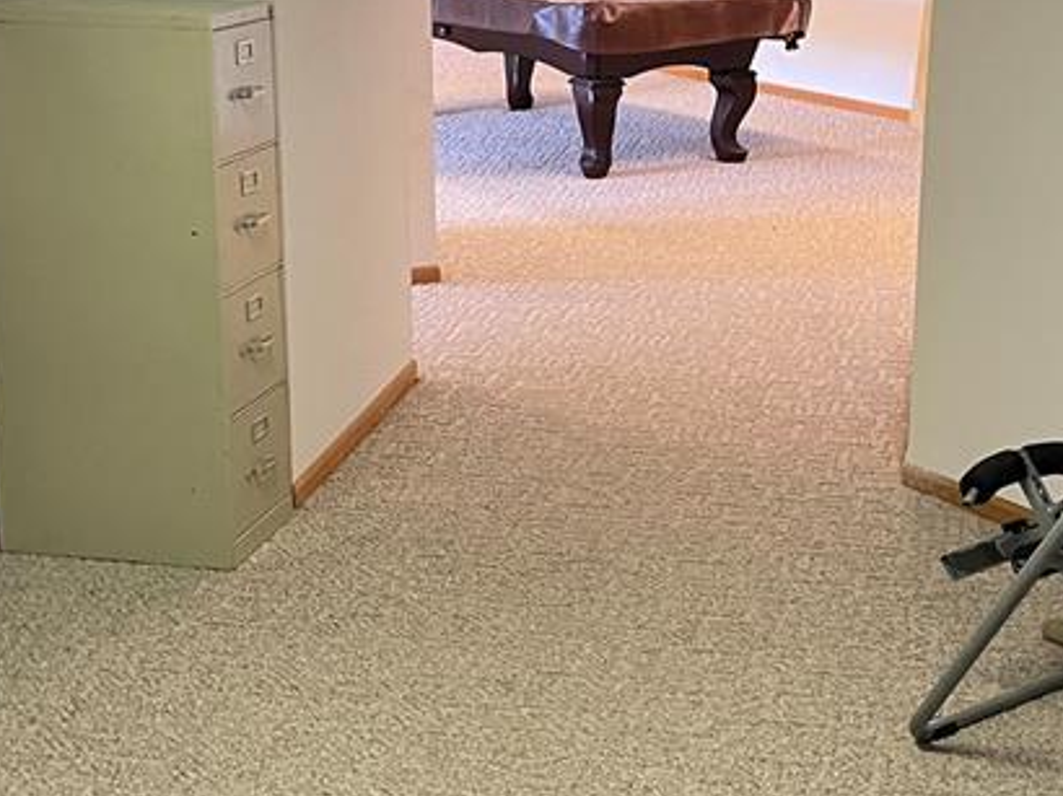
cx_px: 669
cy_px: 342
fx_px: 1995
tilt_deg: -15.1
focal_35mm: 65
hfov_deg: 29.7
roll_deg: -0.7
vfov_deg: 22.5
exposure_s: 1/40
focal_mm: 4.2
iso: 400
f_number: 1.6
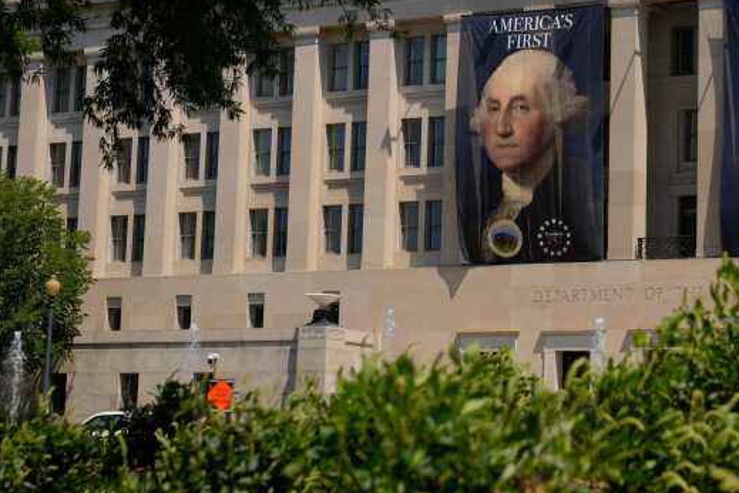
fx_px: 2176
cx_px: 608
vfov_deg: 12.9
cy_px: 98
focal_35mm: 106
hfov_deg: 19.1
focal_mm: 50
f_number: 4
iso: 50
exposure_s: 1/800
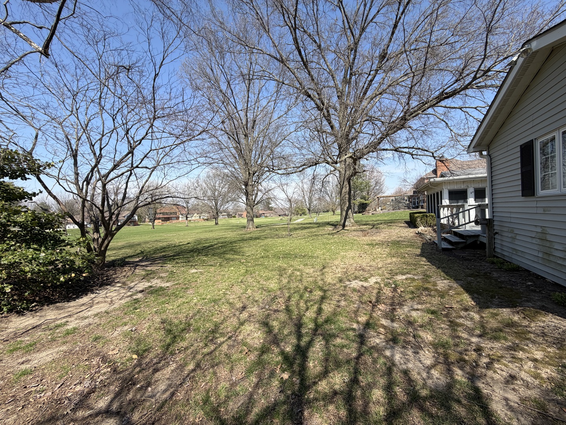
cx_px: 283
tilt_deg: +0.2
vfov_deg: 85.7
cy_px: 212
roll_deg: +2.7
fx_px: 229
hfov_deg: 102.1
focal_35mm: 14
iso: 32
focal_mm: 2.22
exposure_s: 1/770
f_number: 2.2
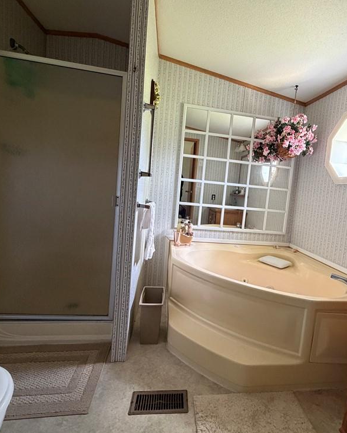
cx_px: 210
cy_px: 214
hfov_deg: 70.1
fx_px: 244
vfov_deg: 83.3
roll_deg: -5.1
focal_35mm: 19
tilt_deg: -5.4
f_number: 2.2
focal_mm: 2.22
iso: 500
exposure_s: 1/60
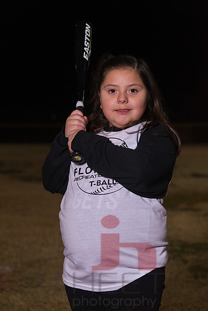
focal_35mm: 100
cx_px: 104
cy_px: 156
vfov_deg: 20.4
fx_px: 867
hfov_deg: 13.7
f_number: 5.6
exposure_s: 1/500
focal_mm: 100
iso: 2000
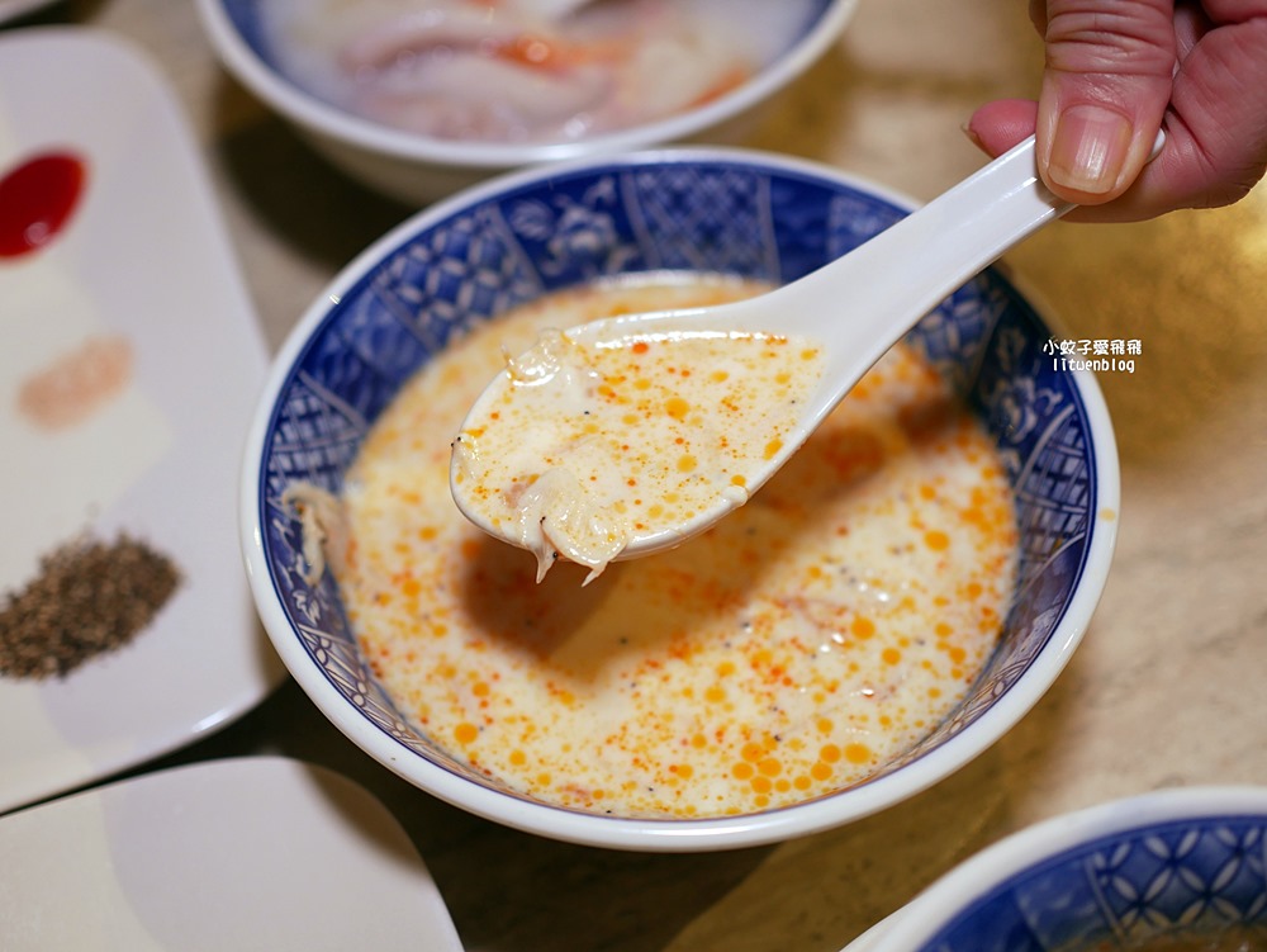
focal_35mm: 50
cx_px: 634
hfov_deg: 38.2
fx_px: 1831
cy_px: 476
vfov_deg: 29.1
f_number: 1.8
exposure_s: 1/125
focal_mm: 25
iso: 200
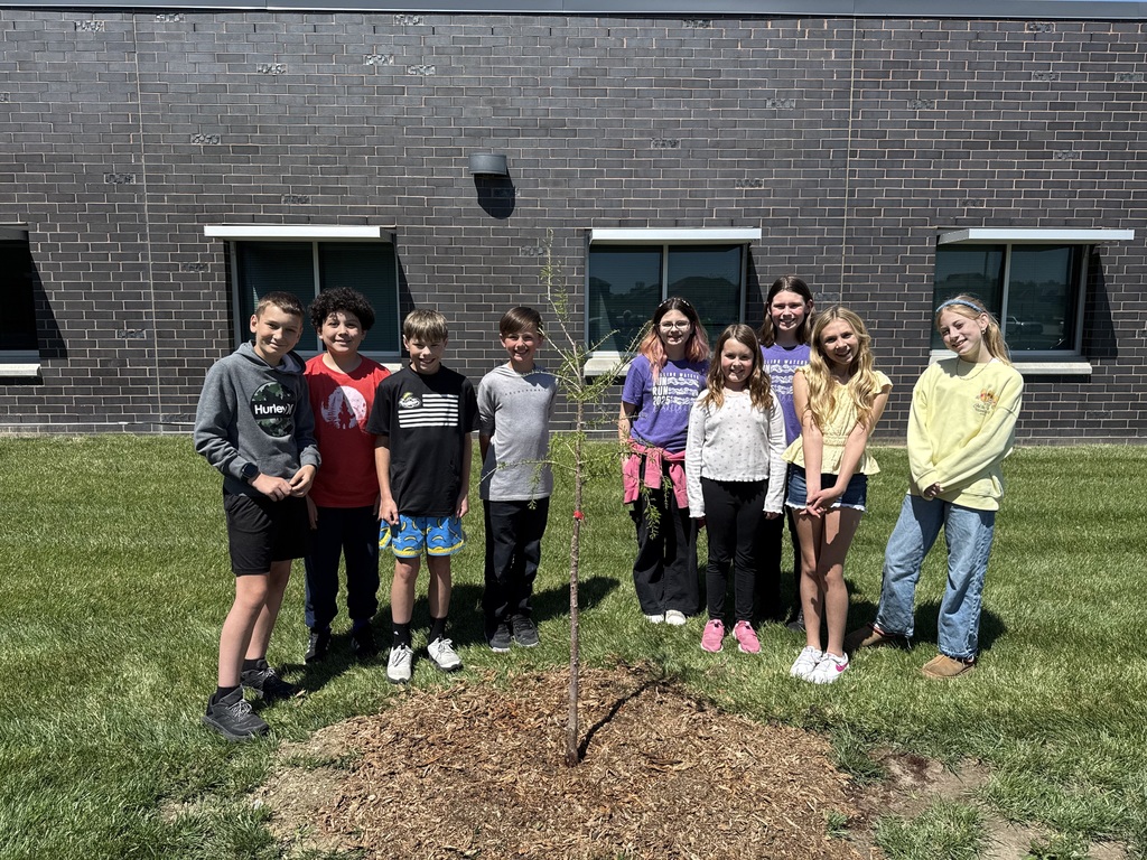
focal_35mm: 24
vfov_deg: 56.8
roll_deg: -0.6
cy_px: 430
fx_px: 795
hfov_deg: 71.6
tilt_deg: -7.7
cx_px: 574
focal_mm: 6.76
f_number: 1.78
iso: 80
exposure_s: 1/3584
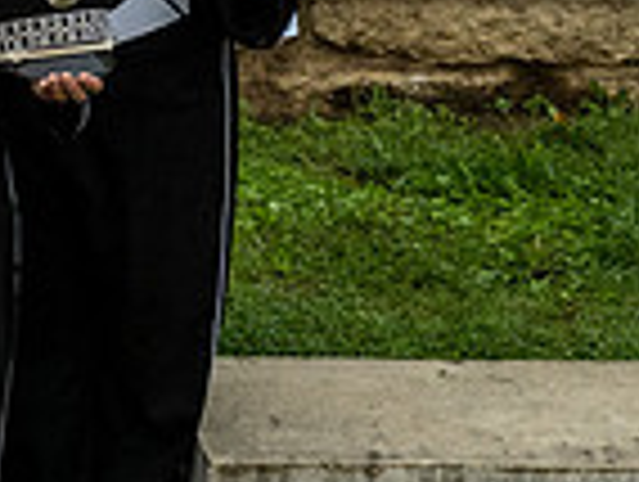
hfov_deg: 6.3
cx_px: -671
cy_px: -43
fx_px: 5658
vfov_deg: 4.9
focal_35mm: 306
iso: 1250
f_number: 4
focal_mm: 62
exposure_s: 1/400
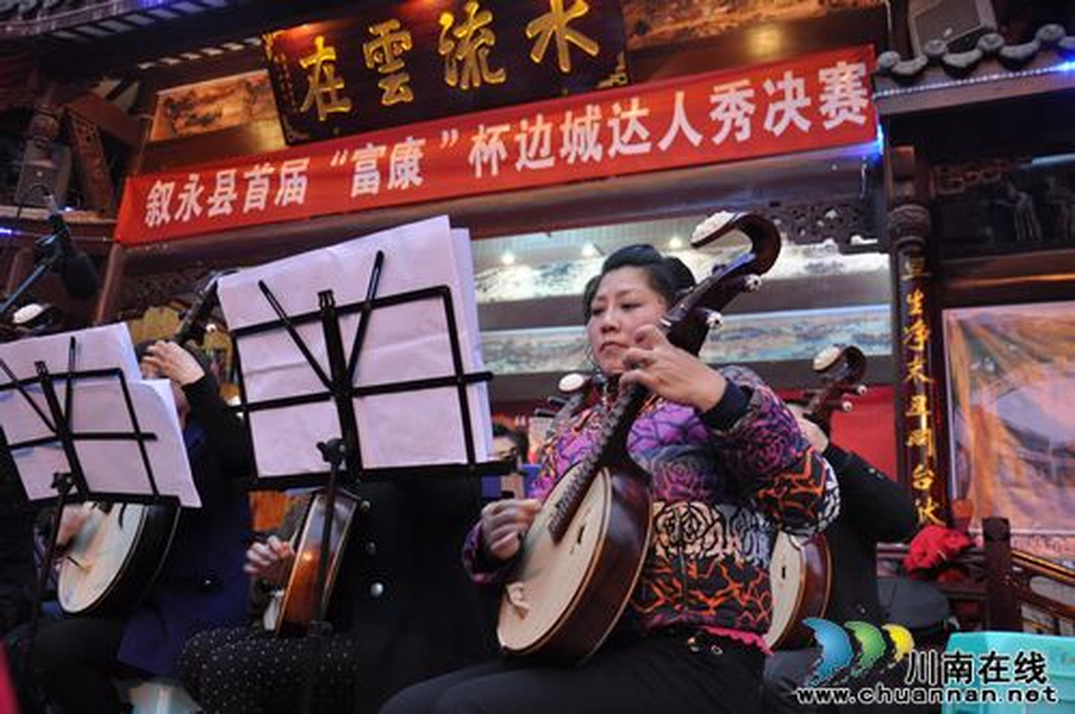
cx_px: 538
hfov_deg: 57.3
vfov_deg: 39.9
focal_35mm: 33
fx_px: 984
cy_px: 357
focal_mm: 22
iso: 1400
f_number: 3.8
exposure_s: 1/30
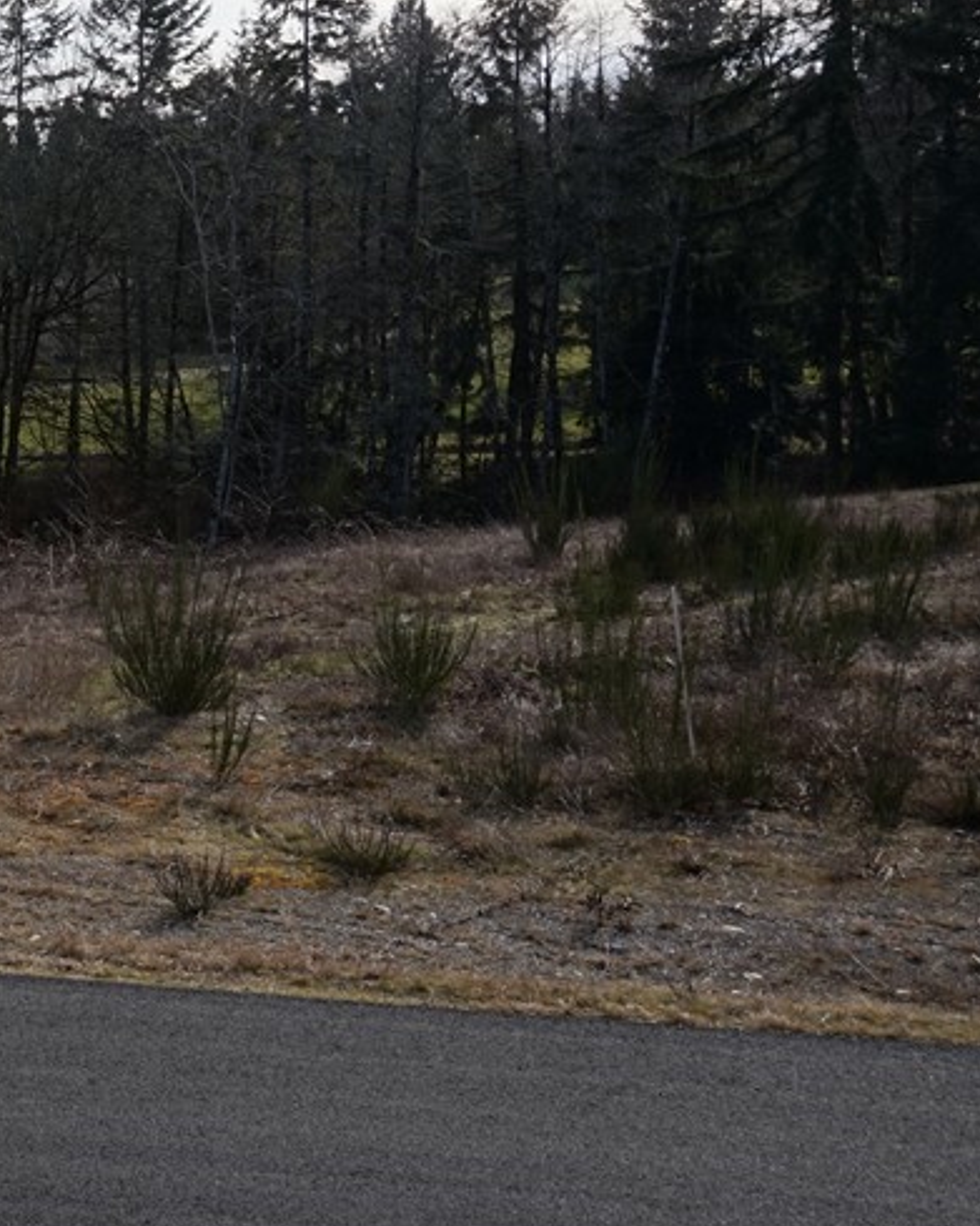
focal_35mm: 50
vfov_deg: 37.0
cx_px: -293
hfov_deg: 25.9
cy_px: 419
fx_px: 1813
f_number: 11
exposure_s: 1/125
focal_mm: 16
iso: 100
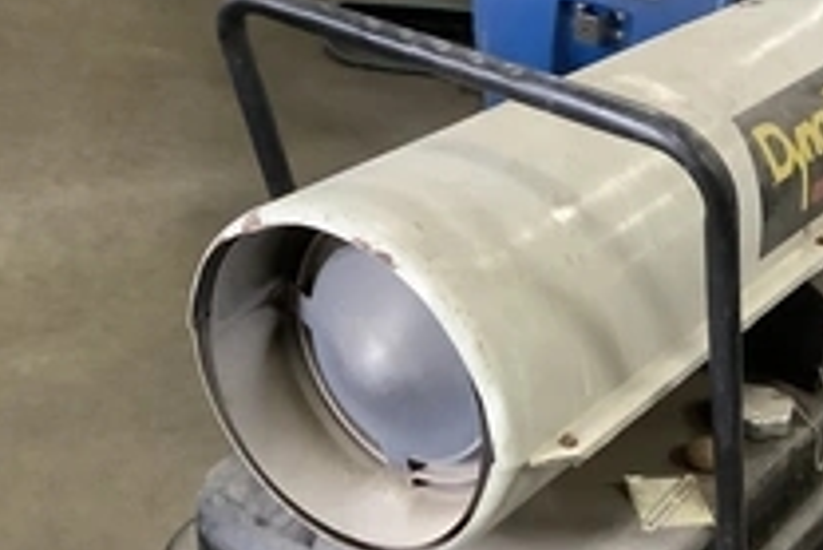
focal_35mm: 62
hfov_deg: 31.9
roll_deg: -7.2
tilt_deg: -33.4
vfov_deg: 21.8
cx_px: 597
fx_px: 1418
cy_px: 372
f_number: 2.4
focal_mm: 3.3
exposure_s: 1/40
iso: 320
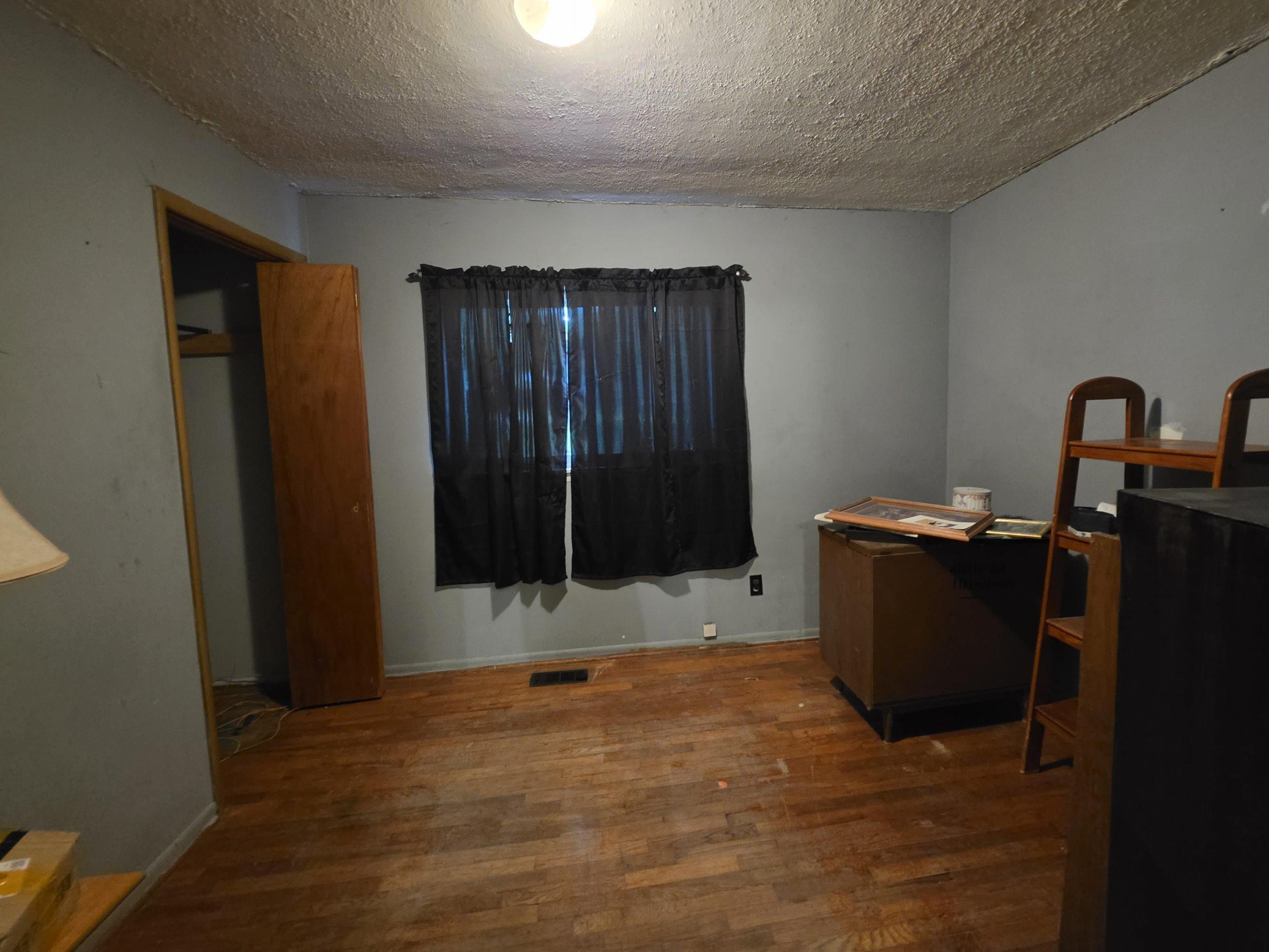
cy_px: 446
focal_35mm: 14
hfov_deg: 101.9
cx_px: 679
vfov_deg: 85.6
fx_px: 513
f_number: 1.9
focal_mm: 2.2
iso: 1000
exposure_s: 1/24
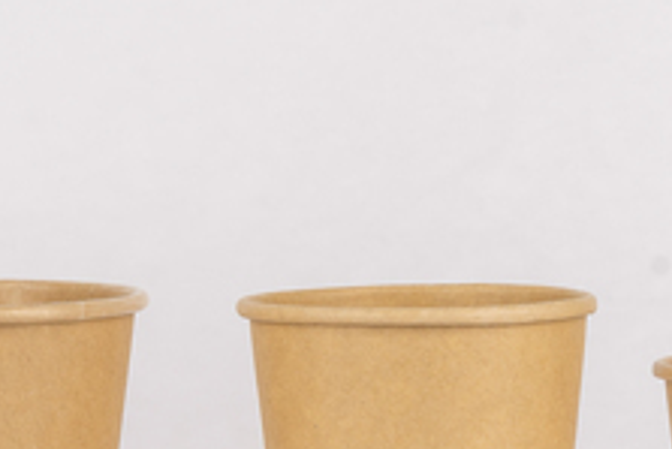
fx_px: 4389
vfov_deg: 5.9
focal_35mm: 235
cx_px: 102
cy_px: 280
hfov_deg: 8.7
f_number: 10
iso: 320
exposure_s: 1/100
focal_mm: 70
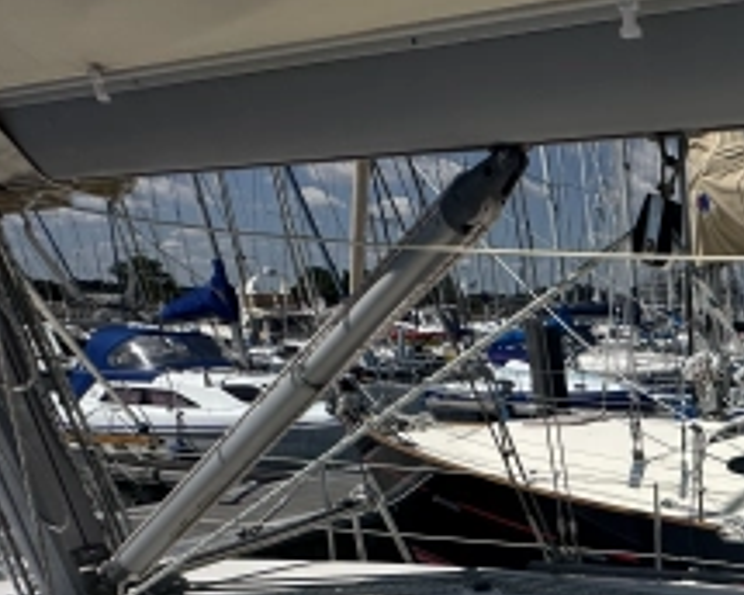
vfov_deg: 36.0
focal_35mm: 35
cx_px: 872
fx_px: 771
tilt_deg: -25.8
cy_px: 652
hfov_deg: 39.1
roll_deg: -3.0
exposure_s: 1/7813
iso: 50
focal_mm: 2.22
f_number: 2.2
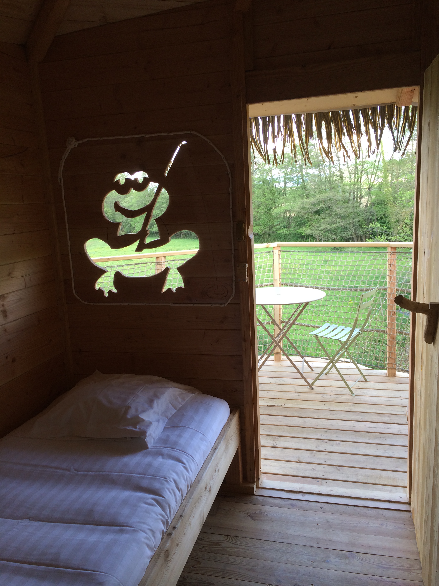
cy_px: 293
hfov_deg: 46.8
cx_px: 220
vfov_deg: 60.0
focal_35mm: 30
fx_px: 507
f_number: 2.2
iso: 50
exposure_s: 1/120
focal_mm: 4.12
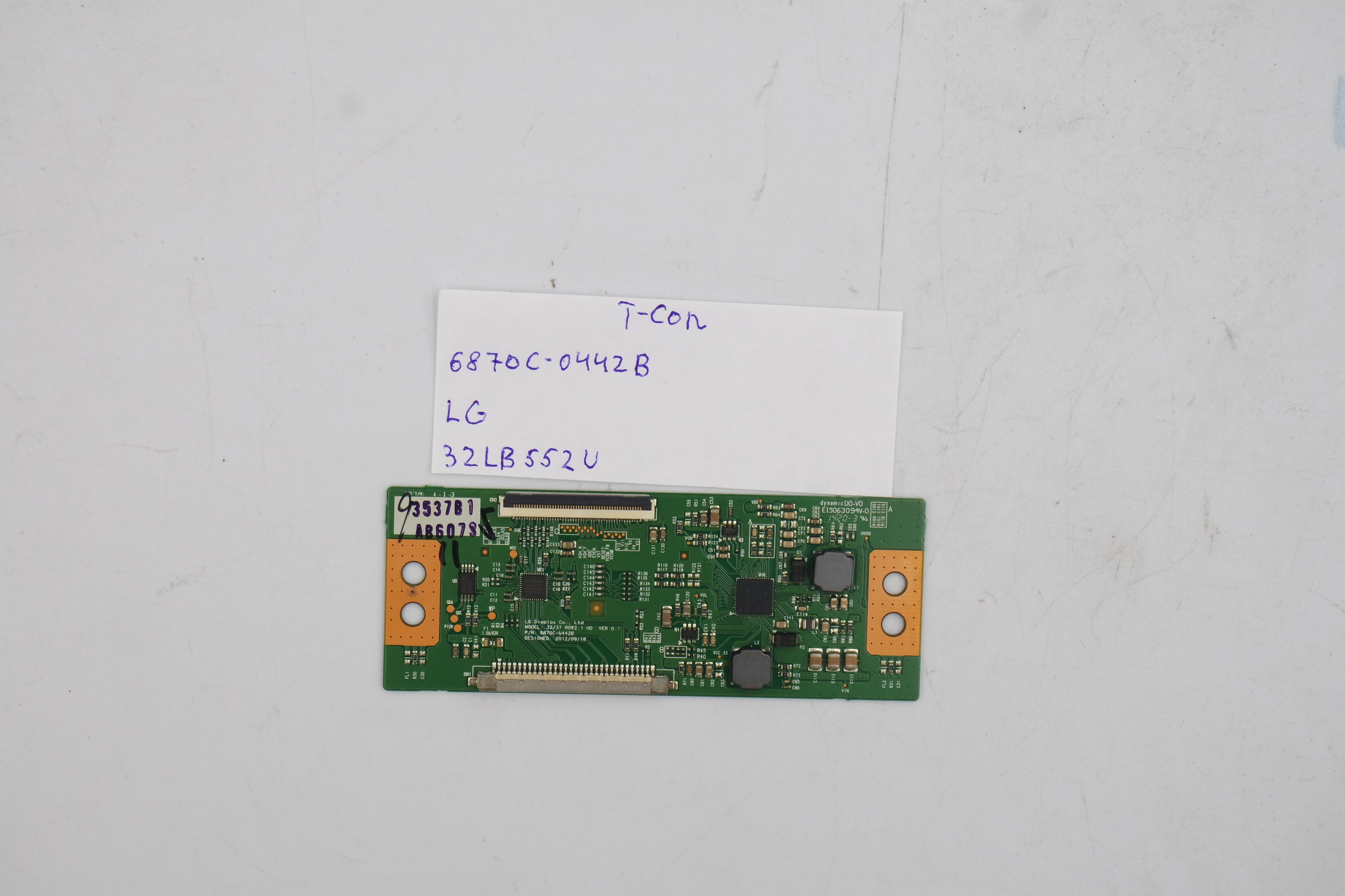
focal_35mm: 72
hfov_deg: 28.1
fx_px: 2690
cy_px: 448
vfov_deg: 18.9
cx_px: 672
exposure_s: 1/160
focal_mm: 27
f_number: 5.6
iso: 200
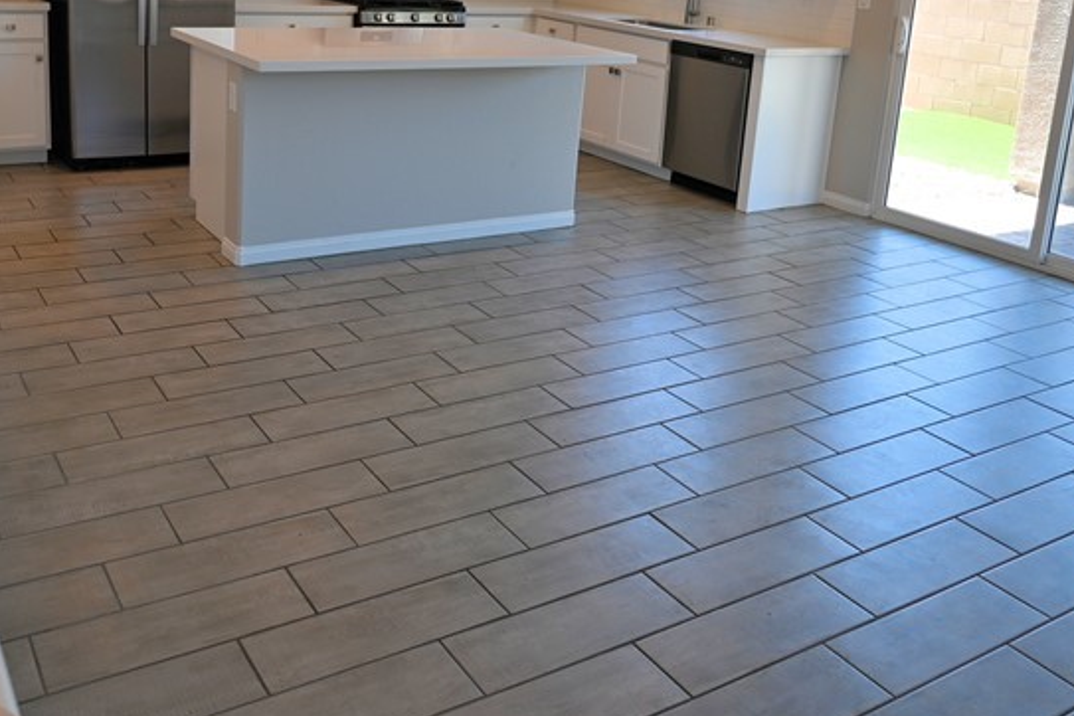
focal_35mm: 36
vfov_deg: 35.7
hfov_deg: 52.8
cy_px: 144
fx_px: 1074
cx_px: 437
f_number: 4
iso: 100
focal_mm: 12
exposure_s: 1/60
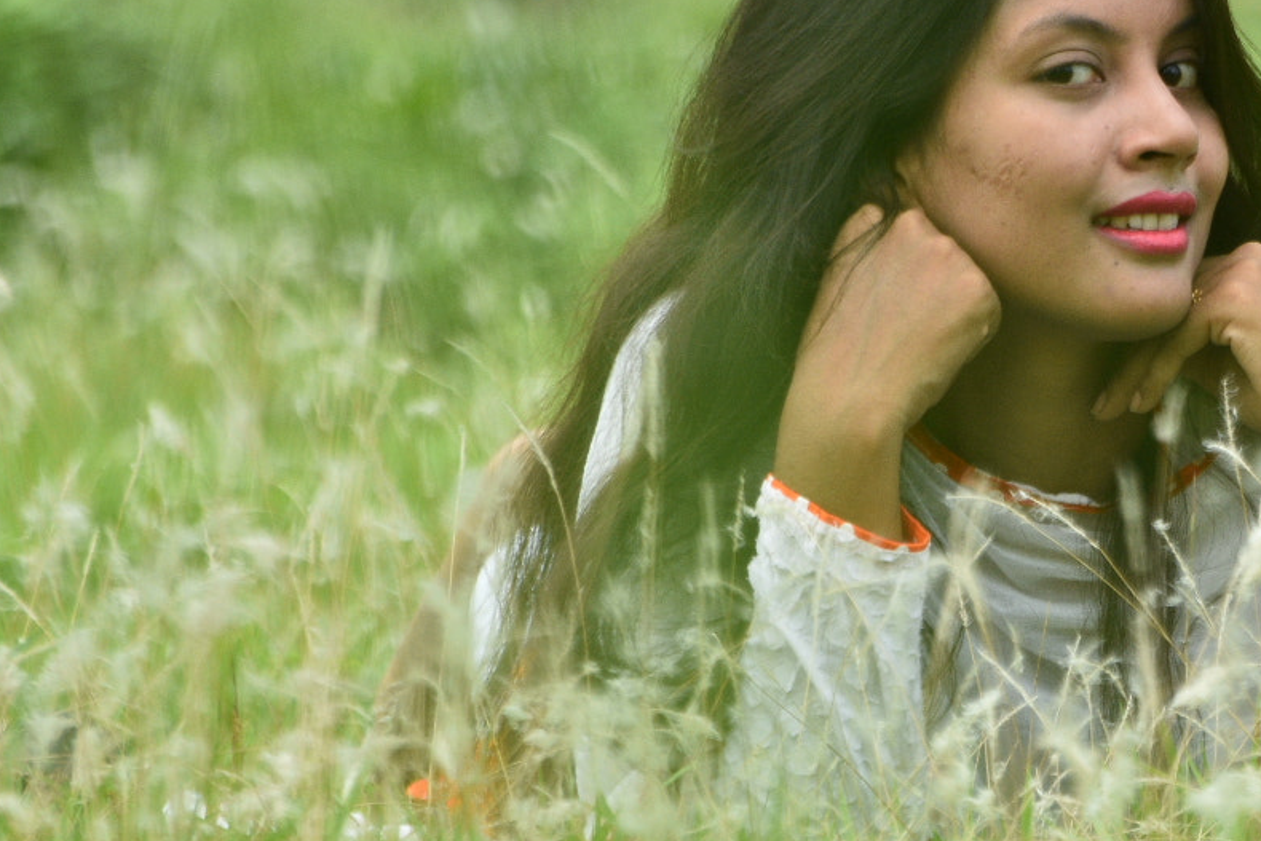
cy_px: 520
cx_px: 1130
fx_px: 19934
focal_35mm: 569
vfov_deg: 2.4
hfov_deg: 3.6
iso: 200
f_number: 5
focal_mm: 185
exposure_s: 1/640
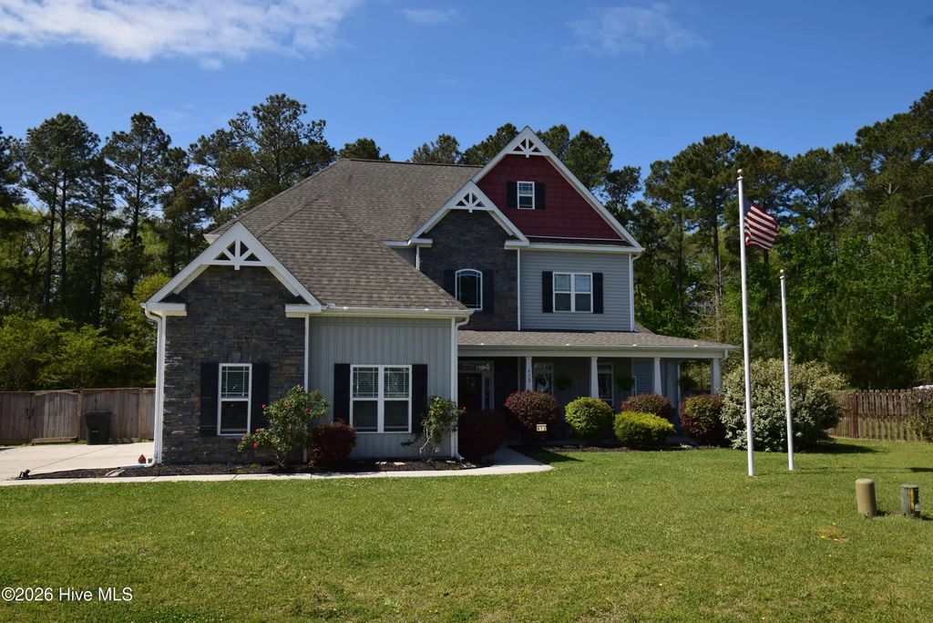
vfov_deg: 43.6
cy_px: 312
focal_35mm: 30
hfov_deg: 61.9
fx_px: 778
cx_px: 466
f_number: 10
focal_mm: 20
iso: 100
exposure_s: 1/200
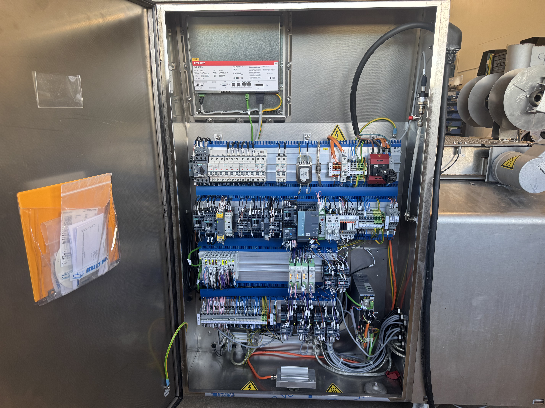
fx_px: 378
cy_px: 204
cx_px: 272
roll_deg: -1.5
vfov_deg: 56.8
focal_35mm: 24
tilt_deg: -12.8
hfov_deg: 71.6
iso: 100
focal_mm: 6.76
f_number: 1.78
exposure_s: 1/100
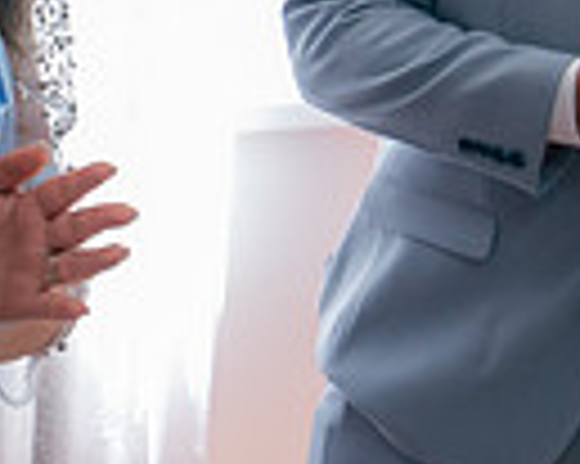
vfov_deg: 10.8
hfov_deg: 13.3
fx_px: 2384
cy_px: -191
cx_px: -224
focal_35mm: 139
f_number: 2.8
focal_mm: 27
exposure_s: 1/320
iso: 1250
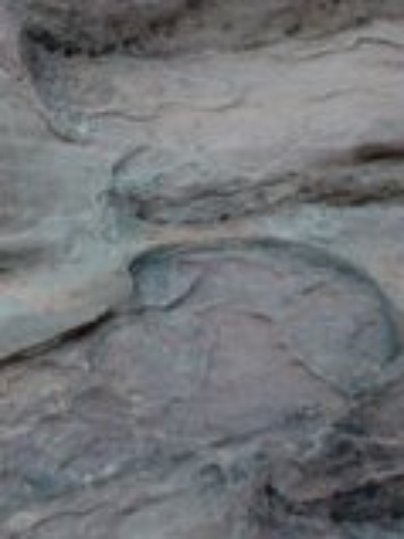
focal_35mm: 88
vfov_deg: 20.2
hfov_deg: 15.6
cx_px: -178
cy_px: -183
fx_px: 1371
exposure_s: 1/100
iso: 100
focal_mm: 4.6
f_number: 2.8
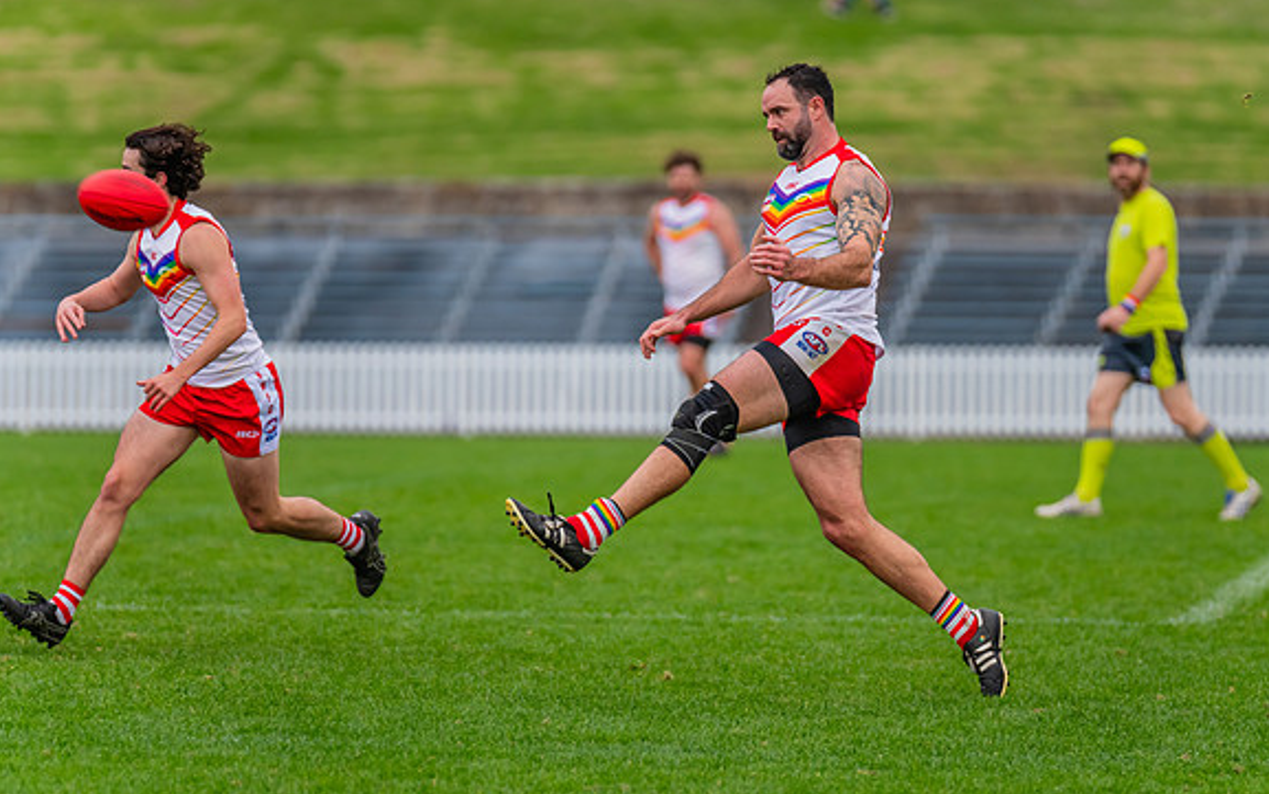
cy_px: 411
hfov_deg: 6.1
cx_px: 687
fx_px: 11970
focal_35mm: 346
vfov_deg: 3.8
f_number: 4
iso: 800
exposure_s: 1/1000
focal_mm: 310
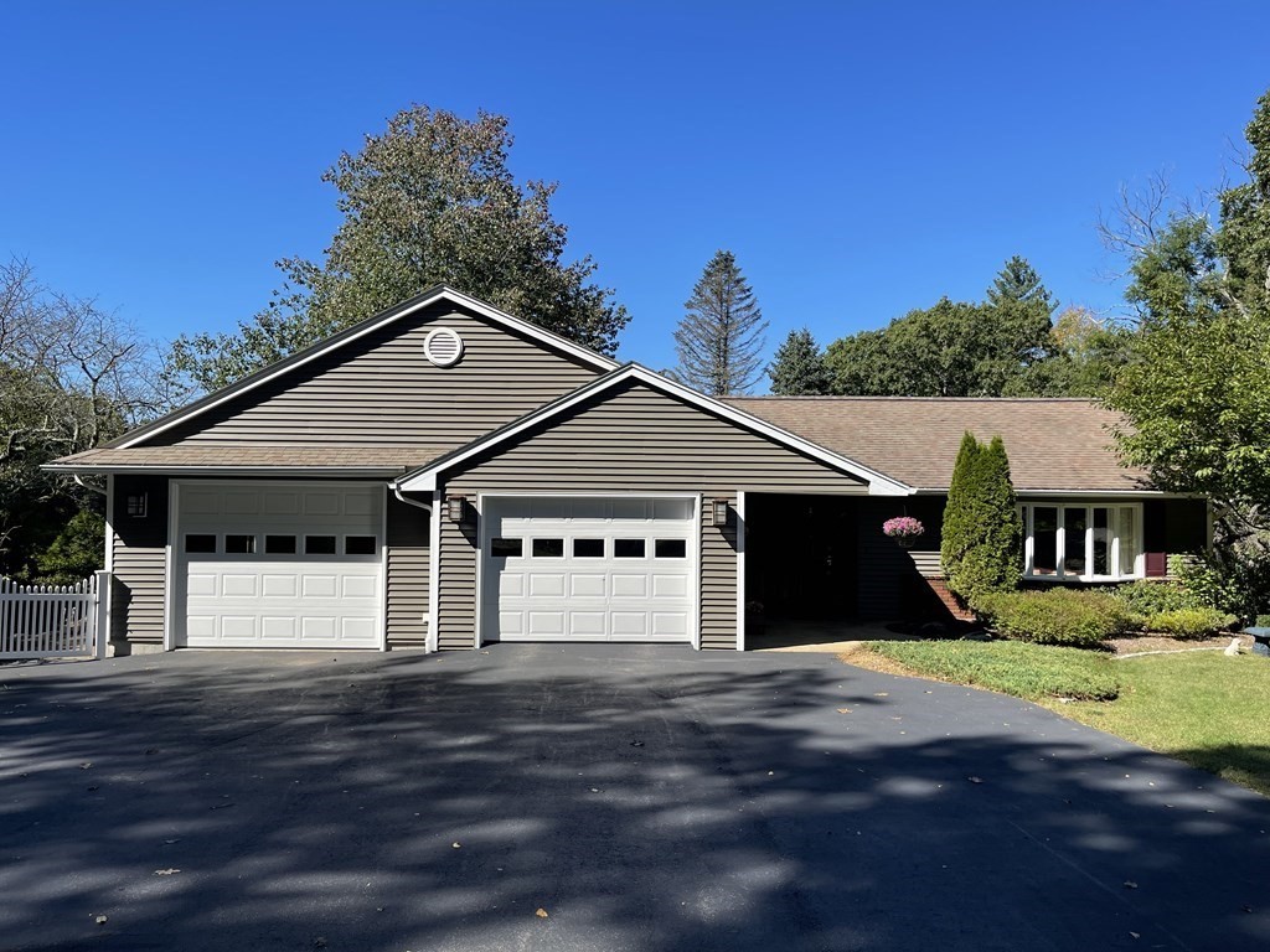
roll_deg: -0.7
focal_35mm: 26
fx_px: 954
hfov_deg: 67.3
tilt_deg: +0.3
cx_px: 635
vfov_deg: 53.1
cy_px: 476
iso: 32
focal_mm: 5.1
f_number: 1.6
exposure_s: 1/2786
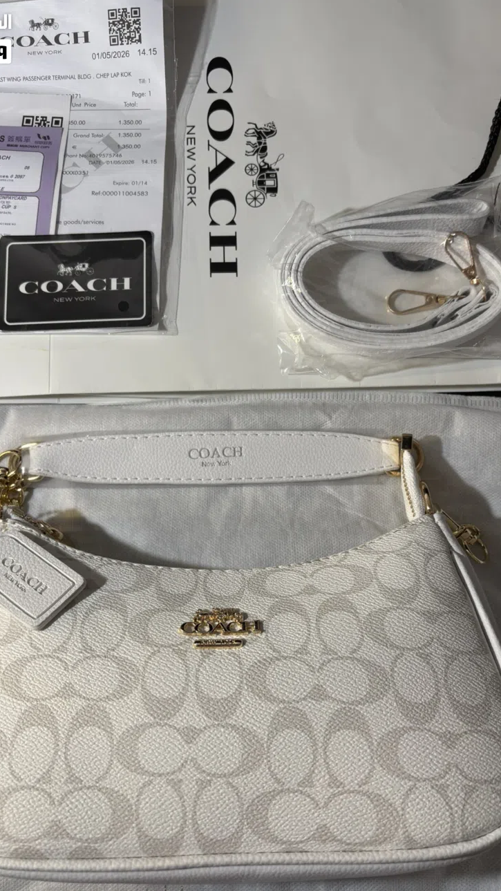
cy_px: 469
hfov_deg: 38.9
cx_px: 248
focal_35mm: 30
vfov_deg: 64.3
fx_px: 709
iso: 80
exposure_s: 1/100
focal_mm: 5.96
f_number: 1.6
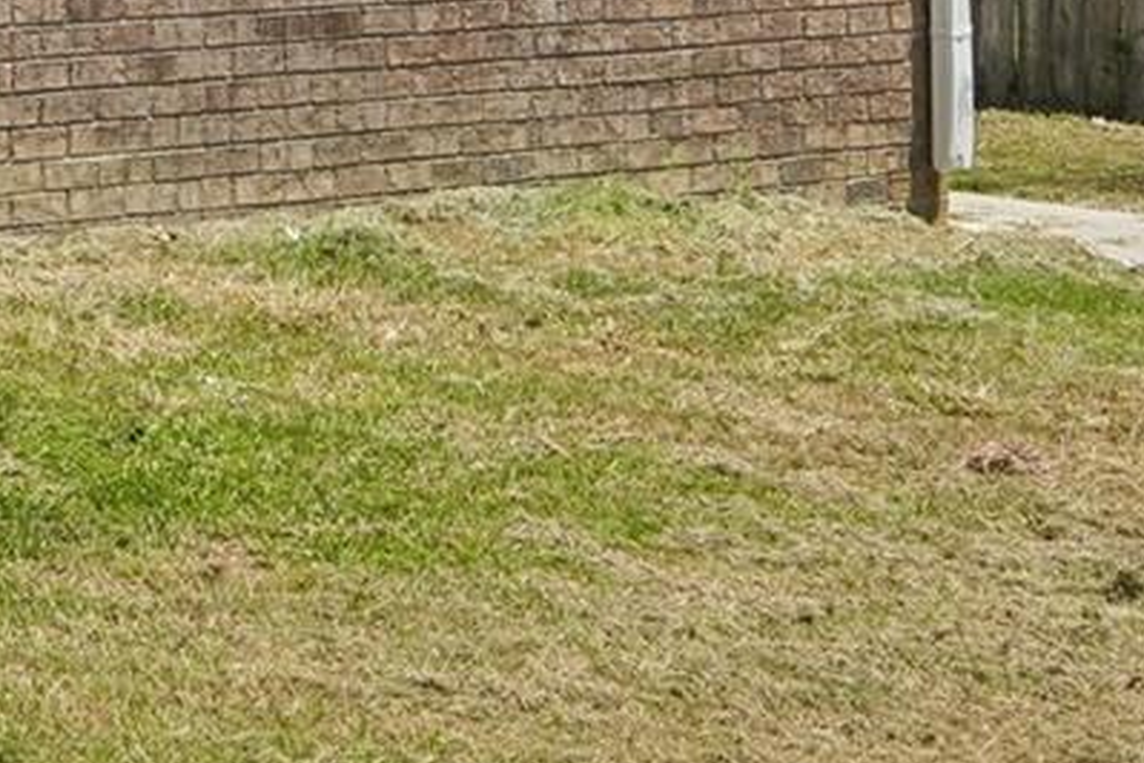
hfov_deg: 11.7
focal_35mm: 154
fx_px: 4893
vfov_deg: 8.7
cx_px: -1267
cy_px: -400
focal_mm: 20
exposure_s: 1/125
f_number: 8
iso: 100
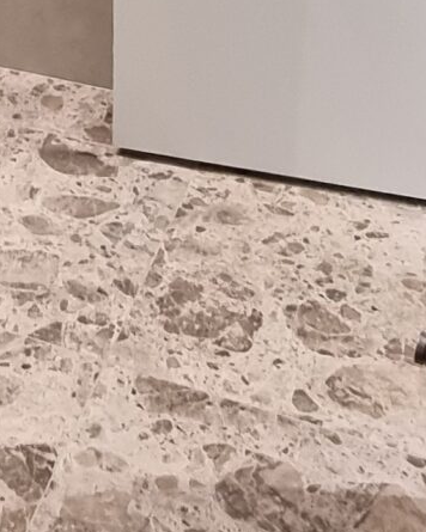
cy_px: -111
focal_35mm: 73
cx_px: -235
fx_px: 1150
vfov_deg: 23.7
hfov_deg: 18.3
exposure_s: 1/50
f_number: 2.2
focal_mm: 2.2
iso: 250
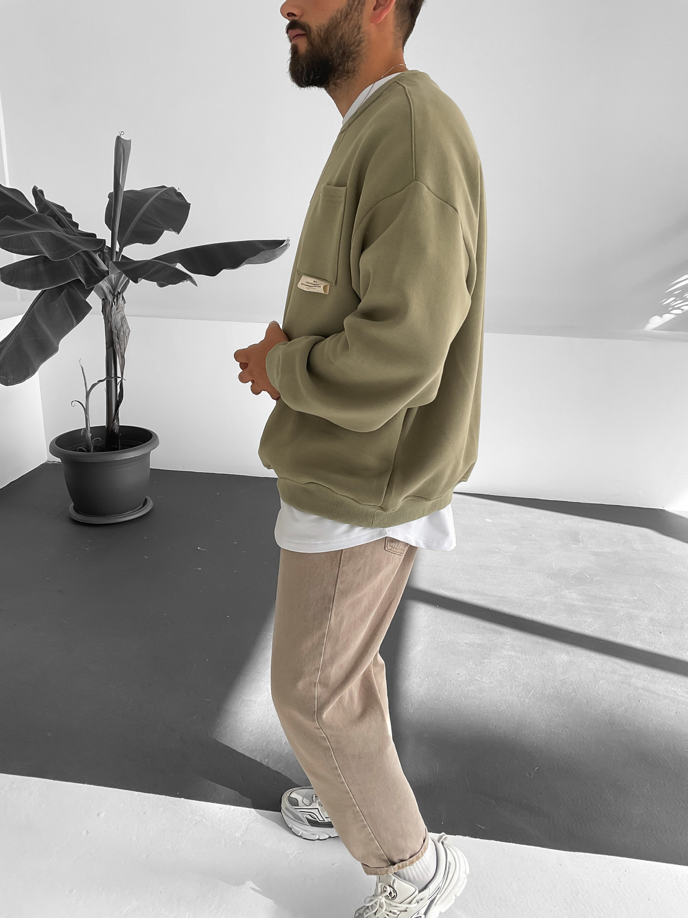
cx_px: 344
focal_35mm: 29
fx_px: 769
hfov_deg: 48.2
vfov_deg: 61.7
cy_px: 459
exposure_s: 1/120
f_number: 1.8
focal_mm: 3
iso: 20
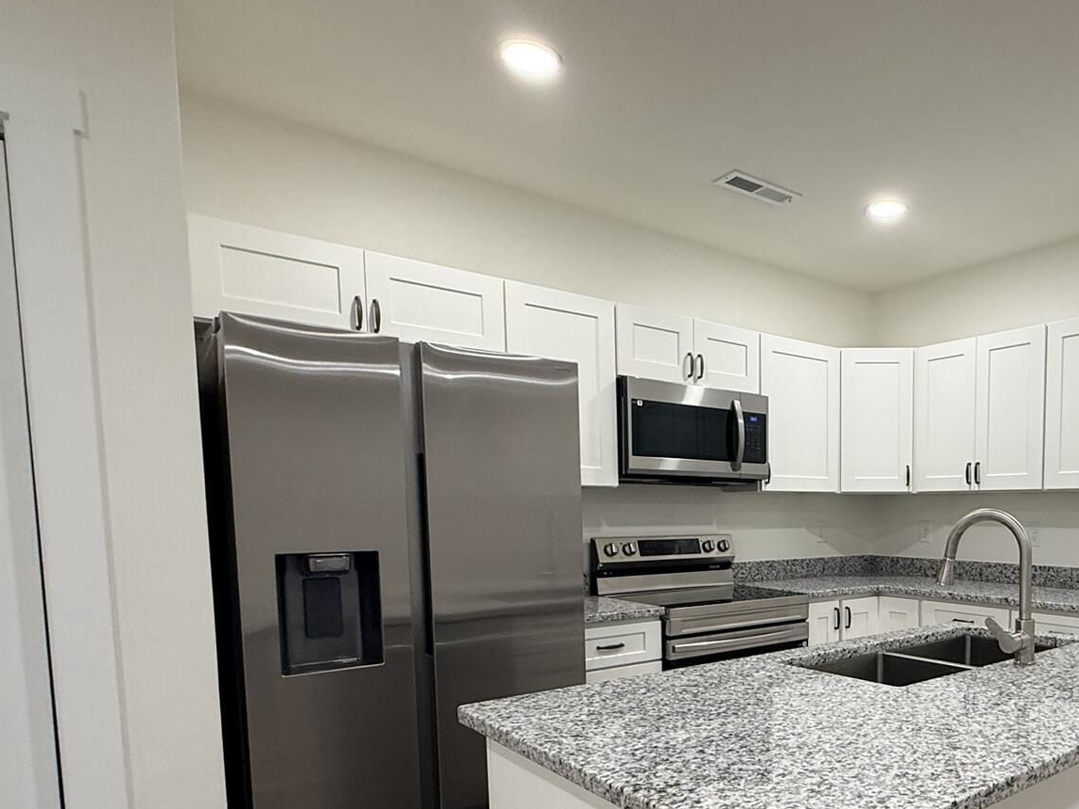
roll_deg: +0.0
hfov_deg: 64.5
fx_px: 779
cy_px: 579
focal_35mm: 25
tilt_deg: -5.0
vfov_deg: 53.1
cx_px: 830
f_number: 2.2
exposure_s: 1/120
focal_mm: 2.22
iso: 200
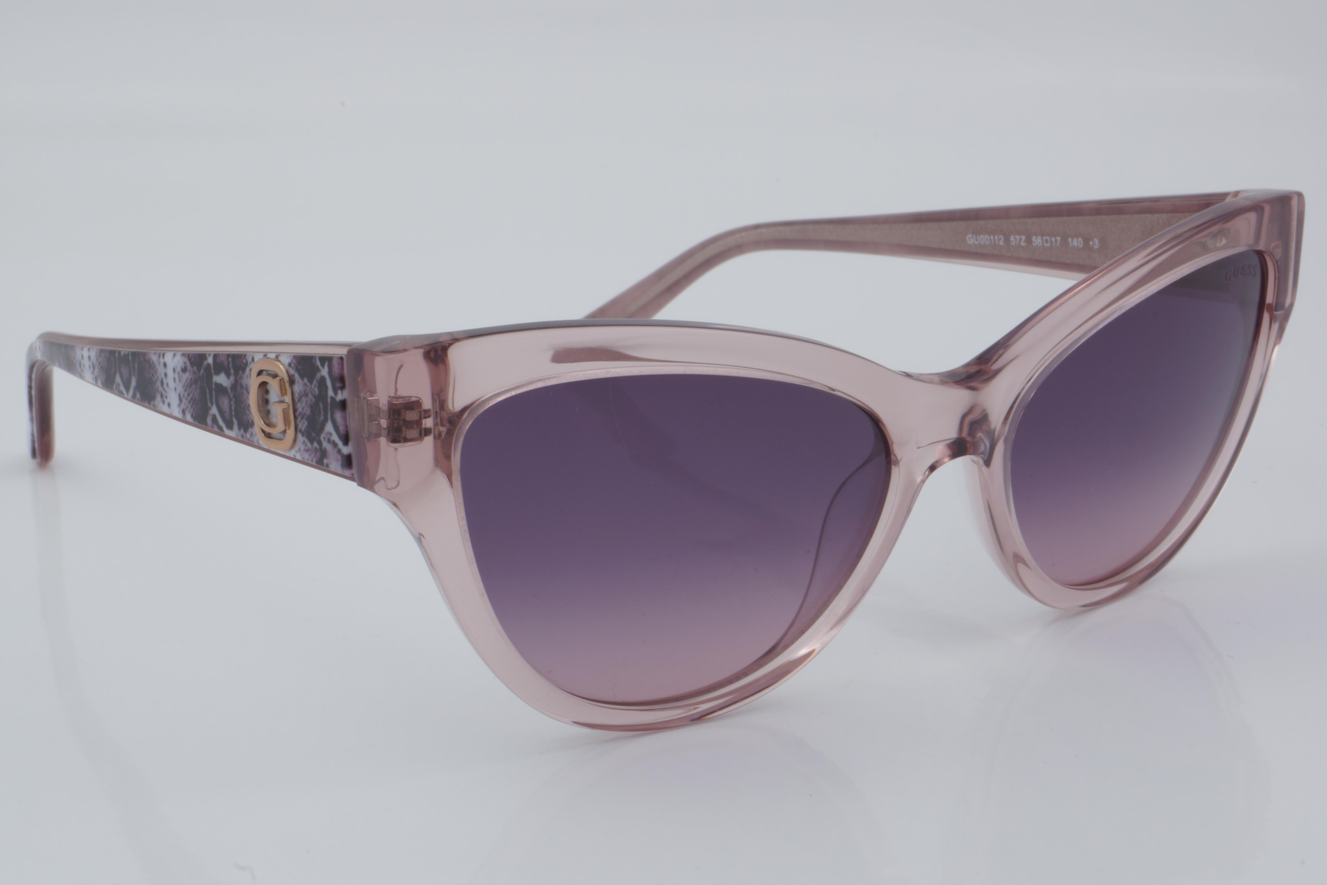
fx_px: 2764
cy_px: 442
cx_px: 664
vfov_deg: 18.2
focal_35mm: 75
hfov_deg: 27.0
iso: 100
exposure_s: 1/4
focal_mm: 50
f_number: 32
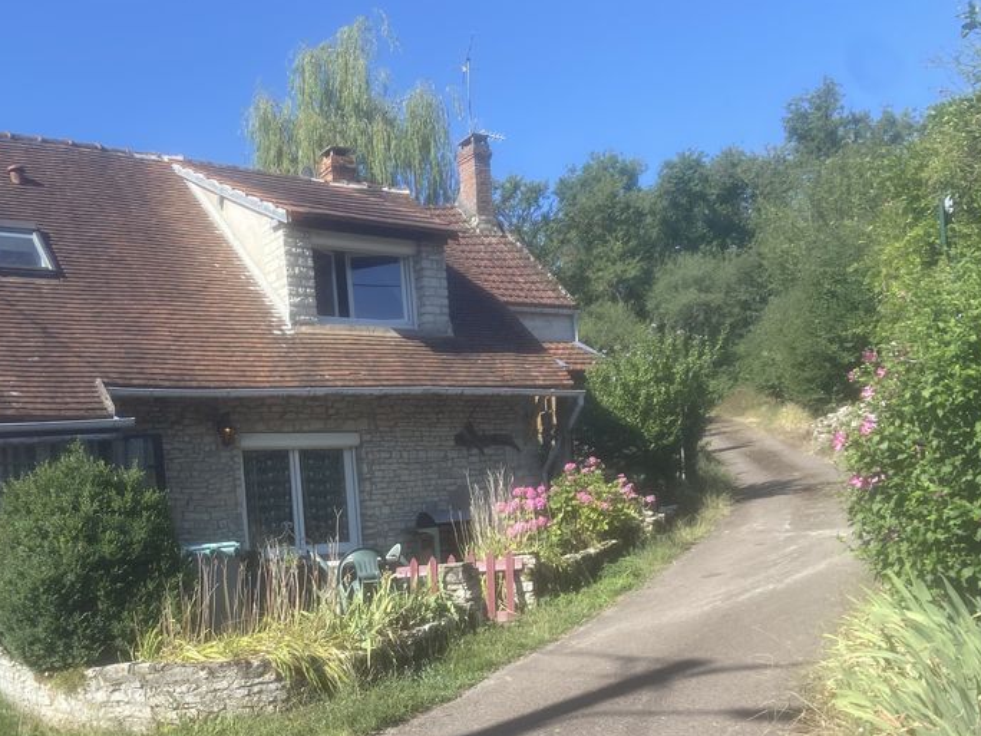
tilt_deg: +3.6
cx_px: 383
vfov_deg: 37.0
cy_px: 529
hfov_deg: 48.6
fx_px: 1077
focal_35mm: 38
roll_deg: -0.5
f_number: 1.8
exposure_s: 1/1377
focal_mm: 4.25
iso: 32
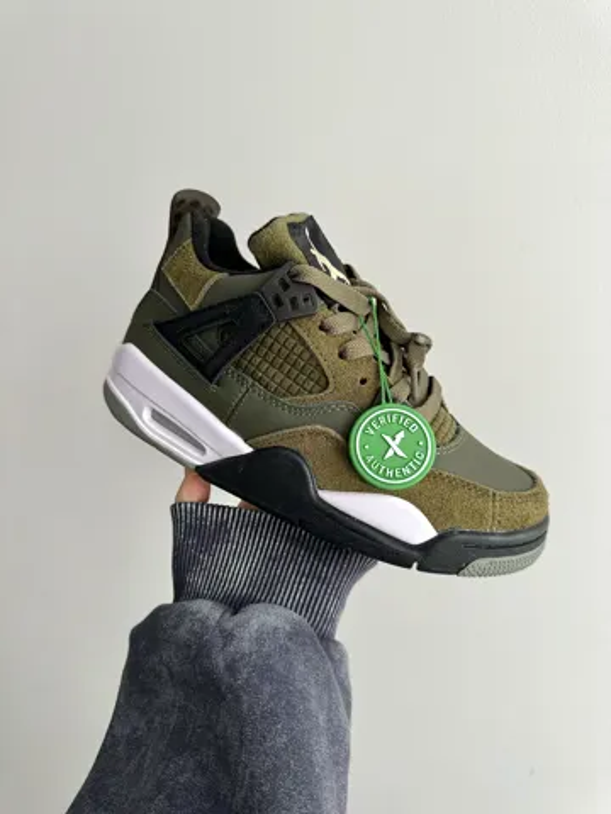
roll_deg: +1.4
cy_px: 407
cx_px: 306
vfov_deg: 71.6
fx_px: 565
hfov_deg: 56.8
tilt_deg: -16.9
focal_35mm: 24
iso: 200
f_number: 1.78
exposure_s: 1/98
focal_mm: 6.86
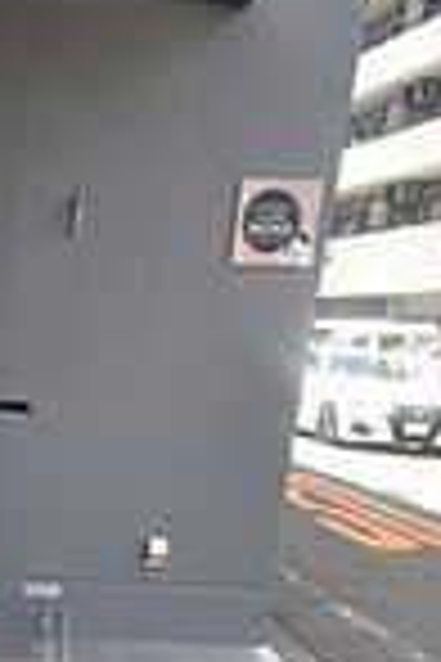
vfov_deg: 37.3
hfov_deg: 24.4
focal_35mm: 49
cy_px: 617
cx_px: -117
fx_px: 900
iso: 220
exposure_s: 1/250
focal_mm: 10
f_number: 5.6
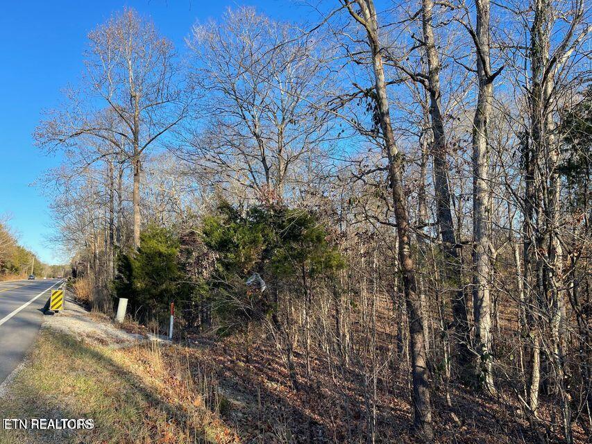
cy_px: 222
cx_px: 296
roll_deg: +0.6
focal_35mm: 26
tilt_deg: +5.2
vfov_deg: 53.1
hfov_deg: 67.3
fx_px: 445
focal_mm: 5.1
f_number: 1.6
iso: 32
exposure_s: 1/1130
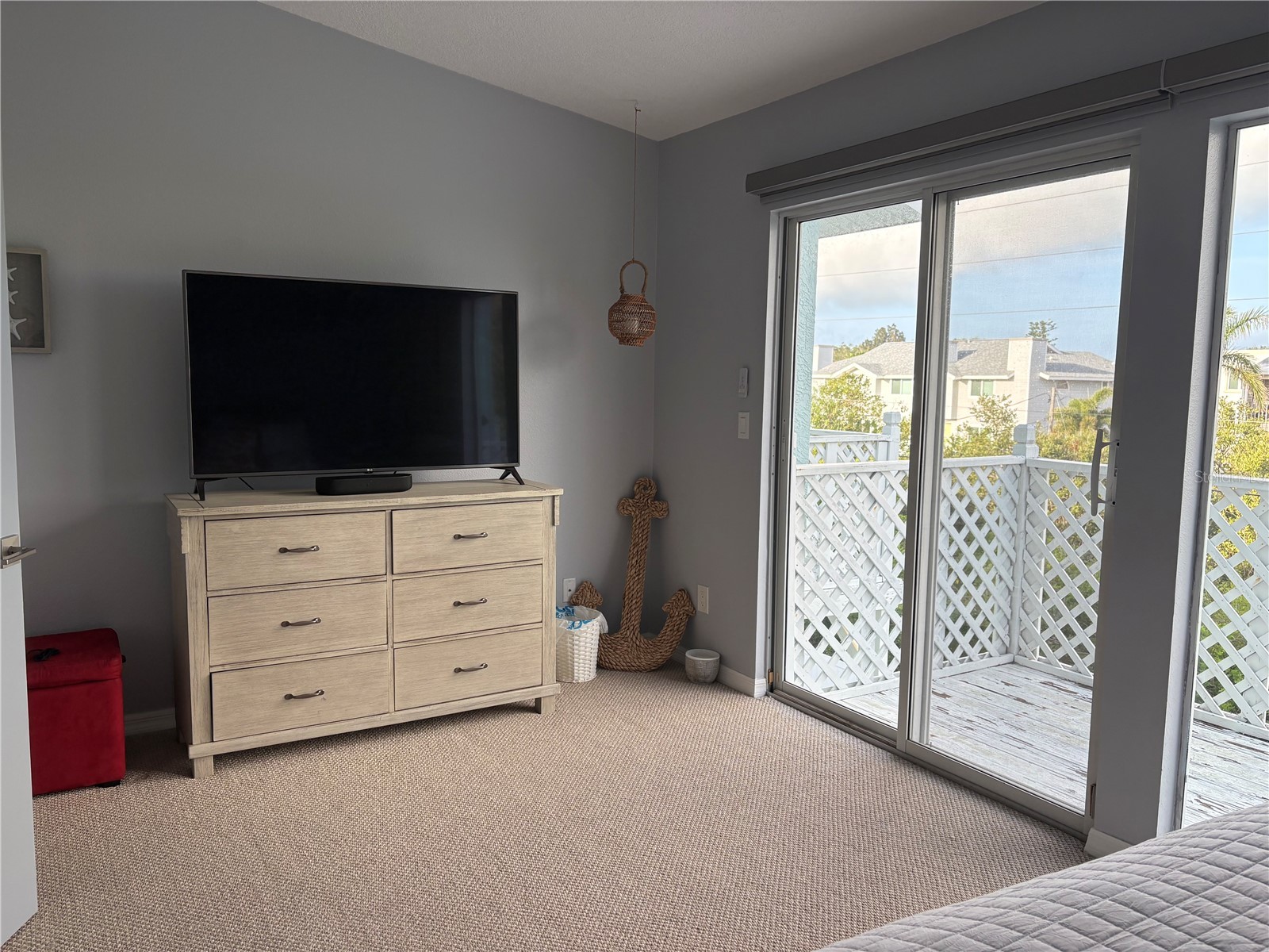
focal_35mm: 26
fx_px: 953
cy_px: 476
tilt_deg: -5.7
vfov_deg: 53.1
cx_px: 634
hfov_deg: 67.3
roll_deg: -1.4
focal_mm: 5.96
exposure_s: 1/381
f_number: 1.6
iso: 64
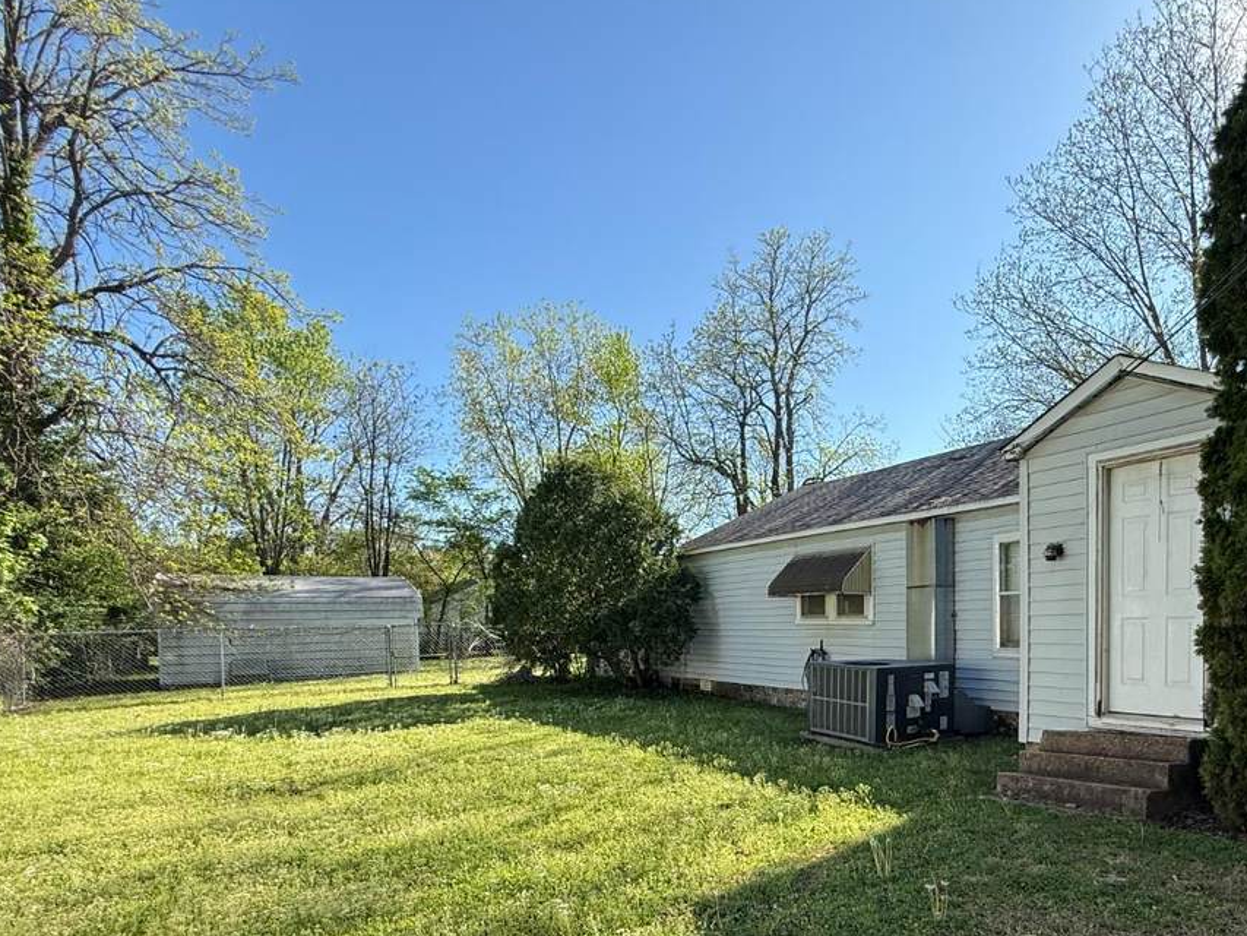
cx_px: 788
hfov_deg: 77.4
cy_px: 660
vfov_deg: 61.1
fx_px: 757
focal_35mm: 21
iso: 64
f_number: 2.2
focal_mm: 2.22
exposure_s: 1/928
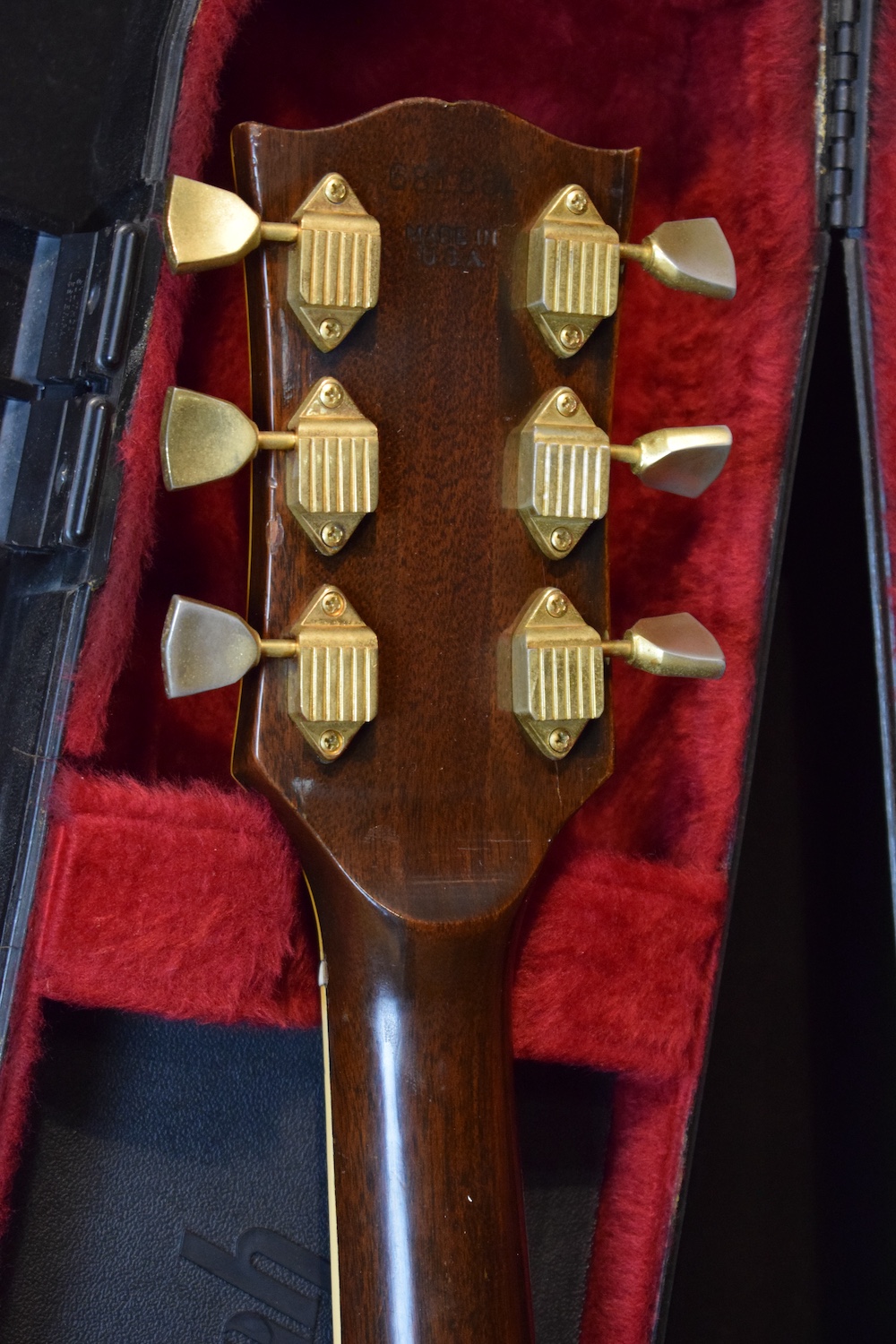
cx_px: 448
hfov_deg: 16.6
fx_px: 3080
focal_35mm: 82
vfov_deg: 24.6
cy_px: 672
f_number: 5.6
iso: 3200
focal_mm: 55
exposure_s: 1/30
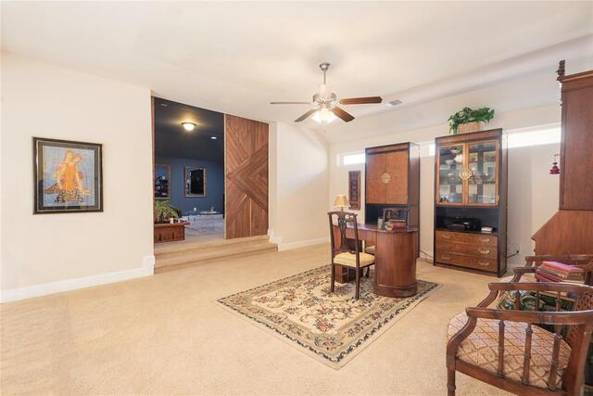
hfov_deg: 96.7
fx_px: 264
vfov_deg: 73.8
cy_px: 198
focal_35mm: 16
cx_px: 296
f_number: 7.1
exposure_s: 2
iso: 100
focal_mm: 16
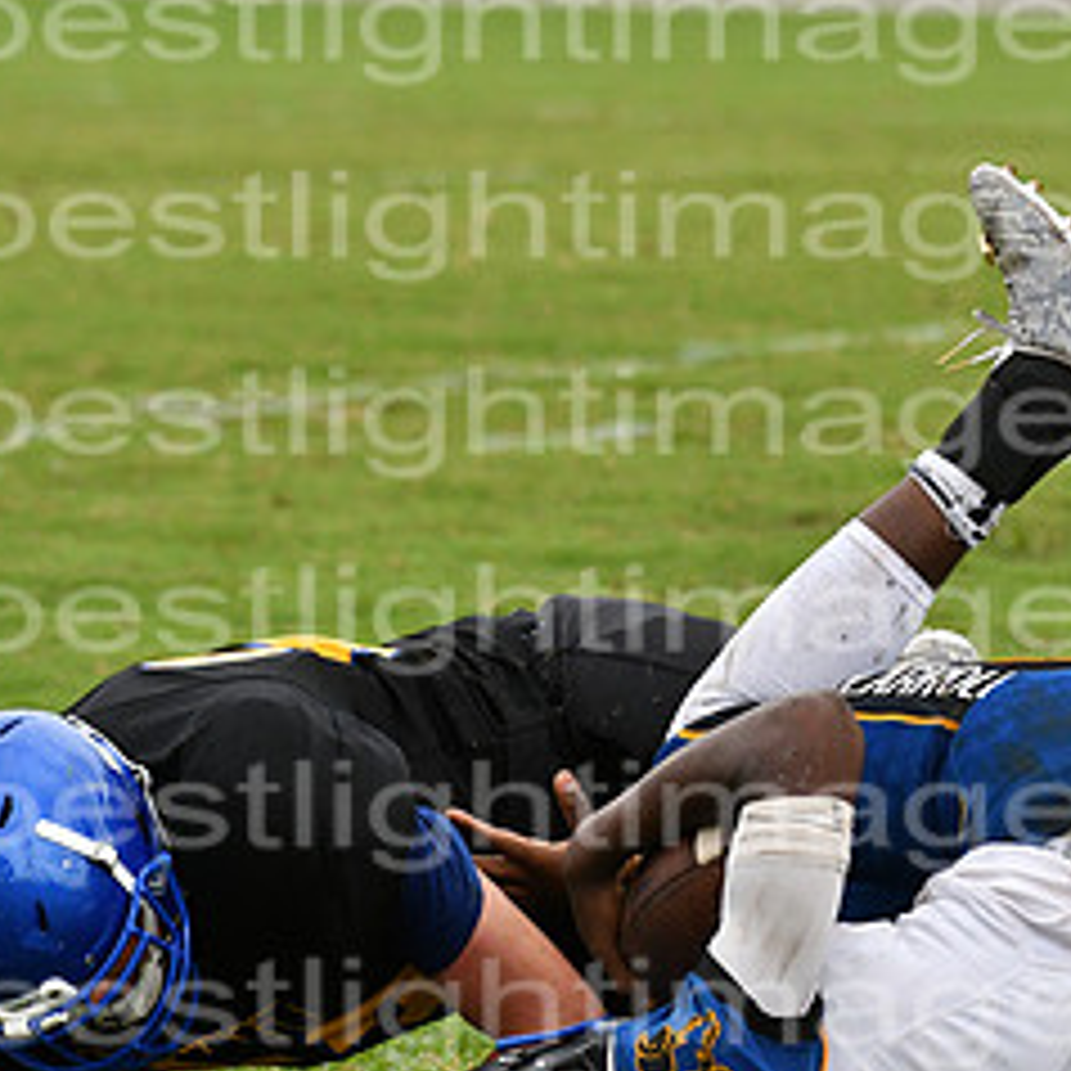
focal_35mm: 435
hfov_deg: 4.0
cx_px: 554
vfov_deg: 4.0
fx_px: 15227
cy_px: 718
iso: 800
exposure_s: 1/2500
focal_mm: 140
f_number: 3.5
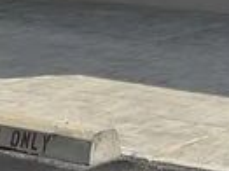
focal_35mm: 180
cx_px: 474
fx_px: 1190
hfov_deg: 10.1
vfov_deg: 7.1
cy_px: -387
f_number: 1.8
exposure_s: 1/2216
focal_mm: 5.4
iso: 25
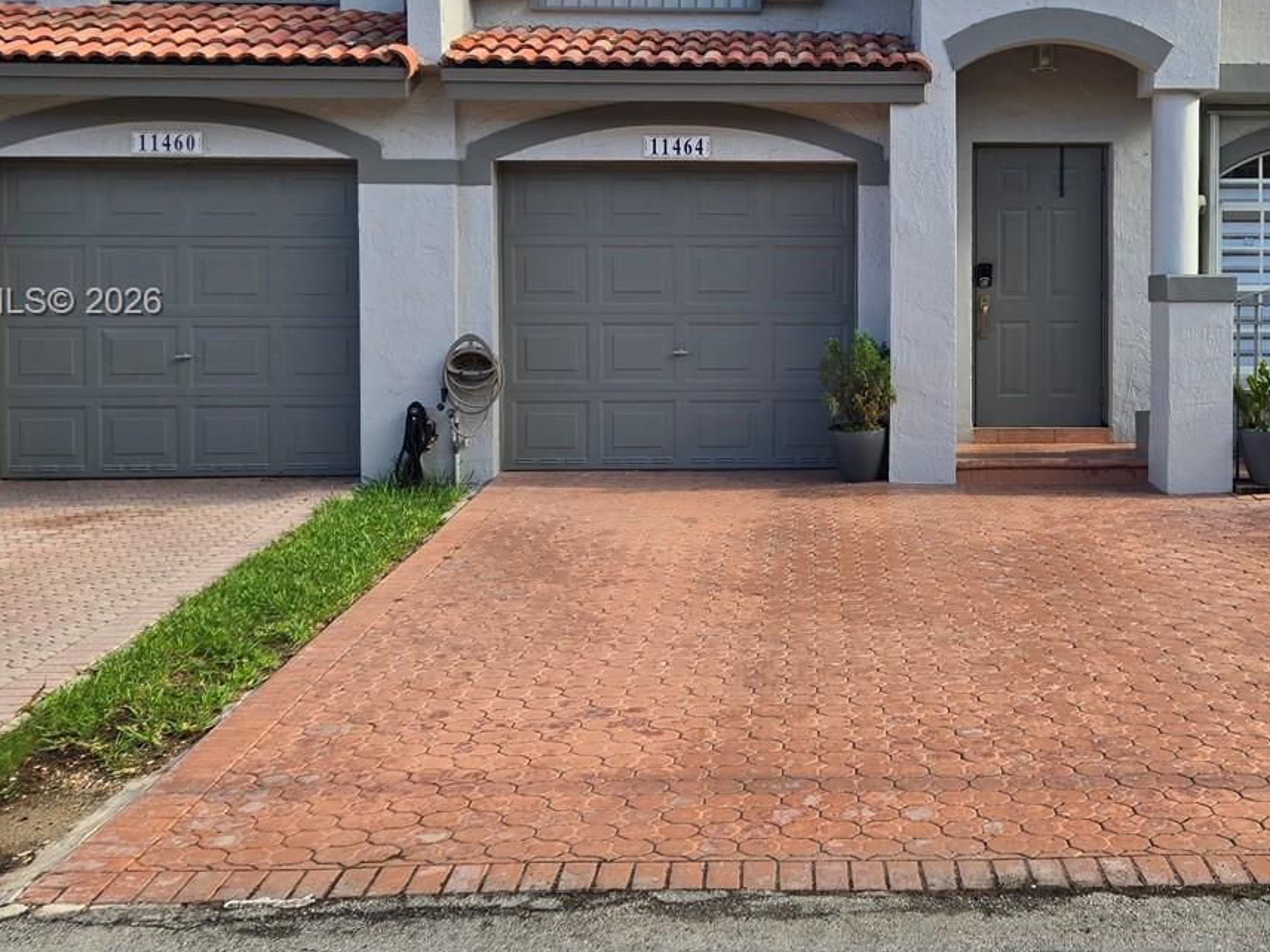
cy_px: 304
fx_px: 1578
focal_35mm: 43
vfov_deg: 33.3
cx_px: 887
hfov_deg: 43.0
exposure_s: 1/531
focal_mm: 5.4
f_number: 1.8
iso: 25
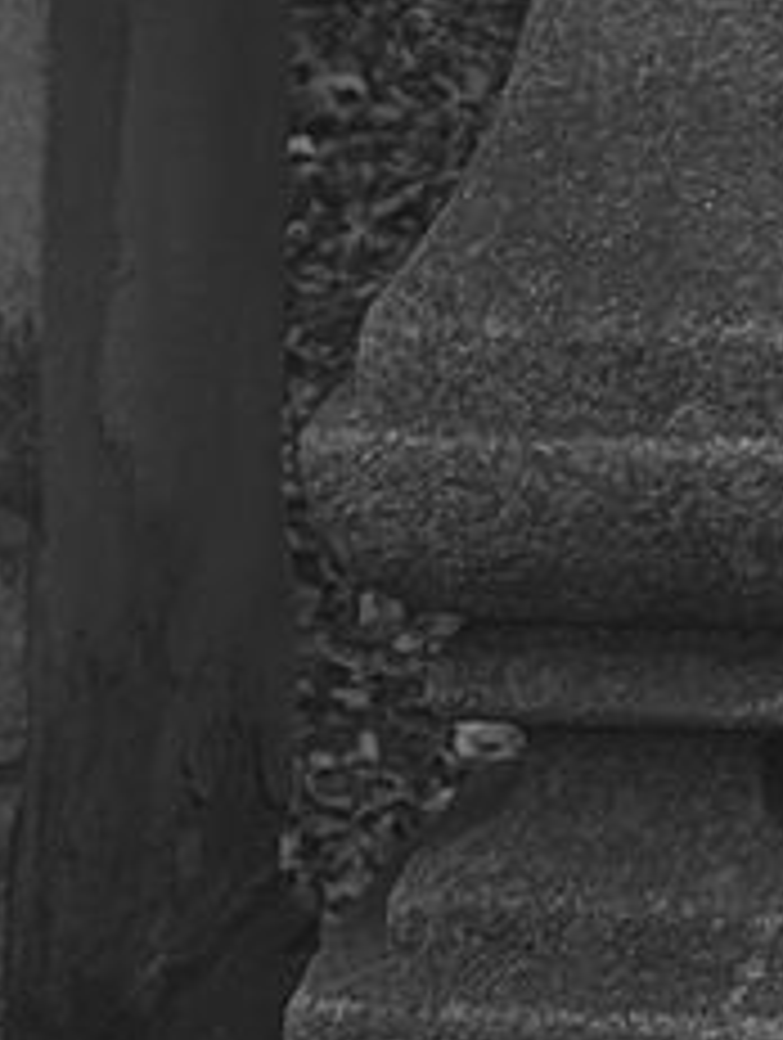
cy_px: -1470
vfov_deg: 5.4
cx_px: 2151
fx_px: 10647
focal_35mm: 354
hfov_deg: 4.1
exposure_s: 1/1059
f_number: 1.78
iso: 64
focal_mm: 6.76
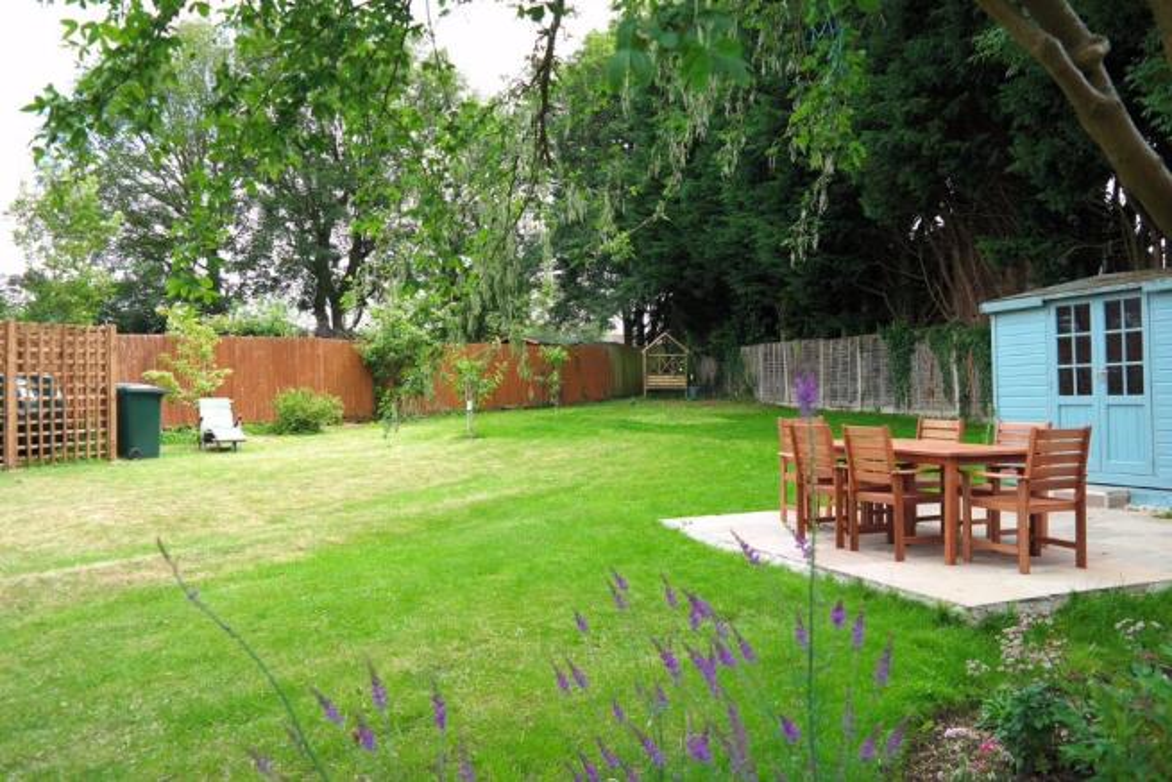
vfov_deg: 48.0
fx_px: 879
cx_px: 586
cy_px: 391
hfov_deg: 67.4
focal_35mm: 27
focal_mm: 18
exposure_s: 1/160
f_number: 5
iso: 100
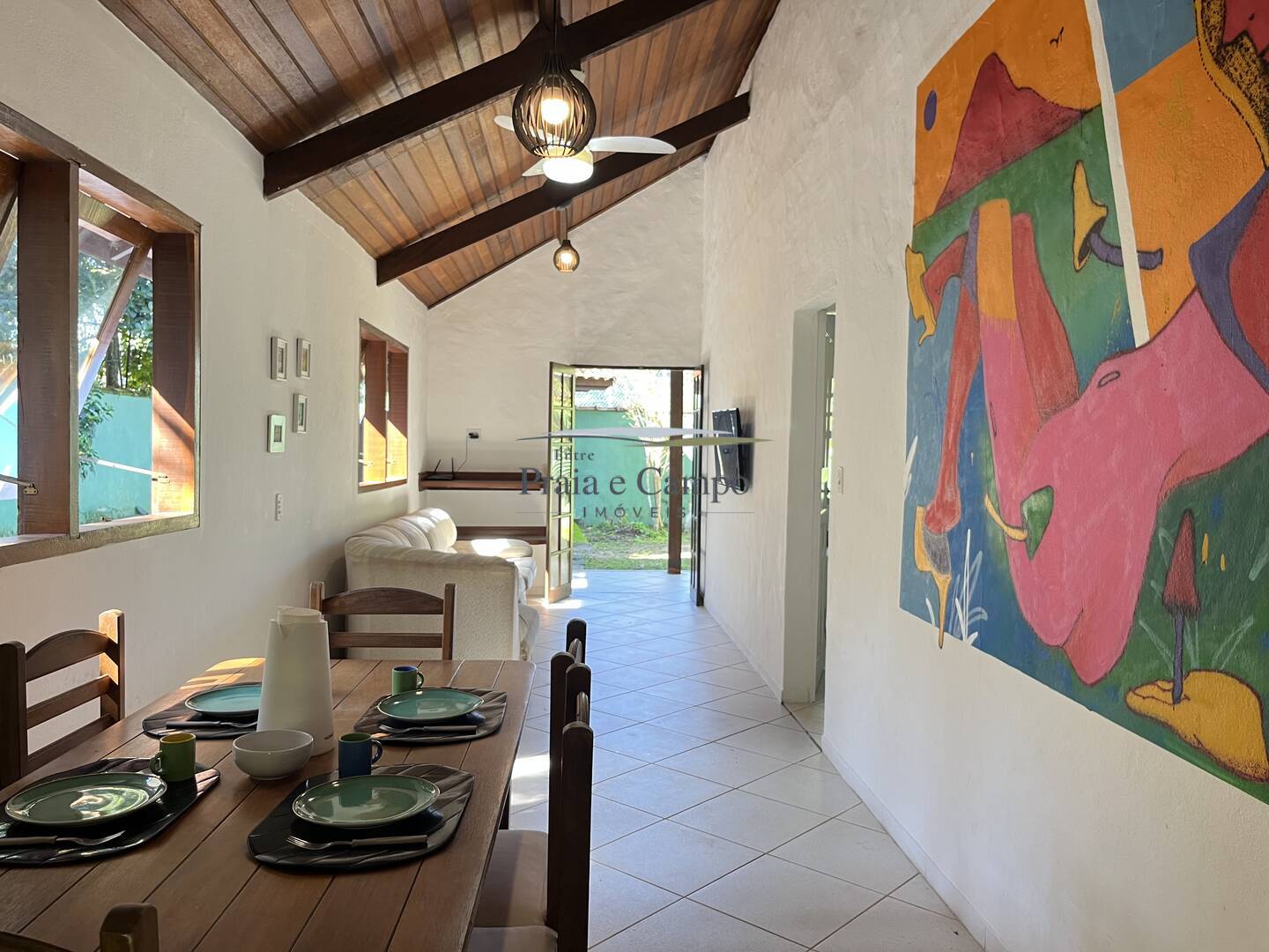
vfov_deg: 53.1
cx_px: 634
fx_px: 953
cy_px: 476
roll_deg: -0.3
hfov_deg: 67.3
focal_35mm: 26
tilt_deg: -2.0
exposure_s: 1/60
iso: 160
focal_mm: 5.1
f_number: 1.6
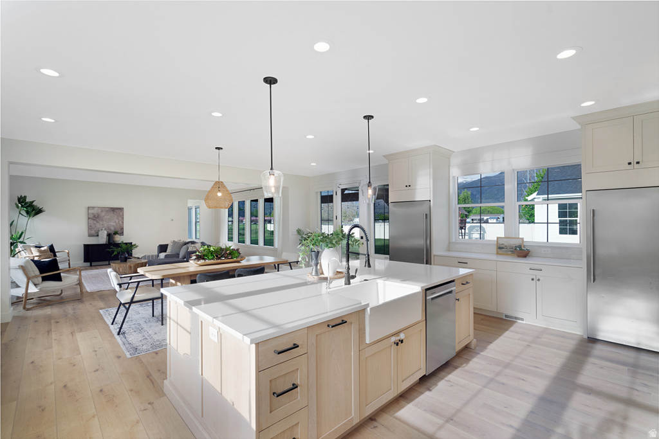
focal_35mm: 16
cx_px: 330
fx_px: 293
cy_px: 220
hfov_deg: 96.7
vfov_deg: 73.8
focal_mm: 16
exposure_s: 1/10
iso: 400
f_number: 9
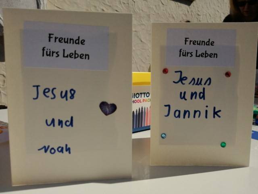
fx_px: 194
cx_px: 129
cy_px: 97
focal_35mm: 26
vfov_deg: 53.1
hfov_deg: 67.3
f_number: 1.8
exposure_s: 1/5291
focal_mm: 3.46
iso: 50
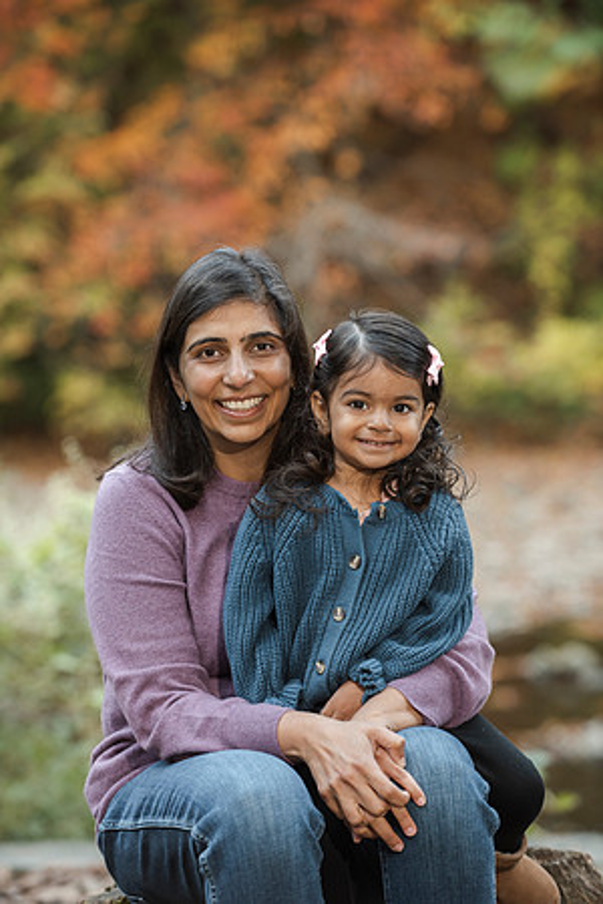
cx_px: 302
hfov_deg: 10.2
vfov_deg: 15.2
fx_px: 3392
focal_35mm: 135
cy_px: 452
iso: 640
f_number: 4
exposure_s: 1/125
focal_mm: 135
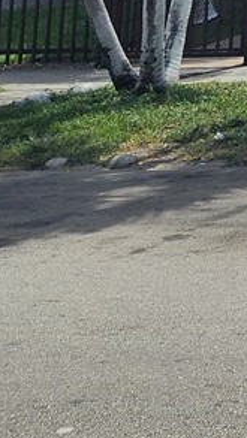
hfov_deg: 7.3
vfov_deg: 13.6
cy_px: -402
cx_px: 859
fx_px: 1594
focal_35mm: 137
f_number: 1.8
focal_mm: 6.4
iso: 12
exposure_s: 1/1554
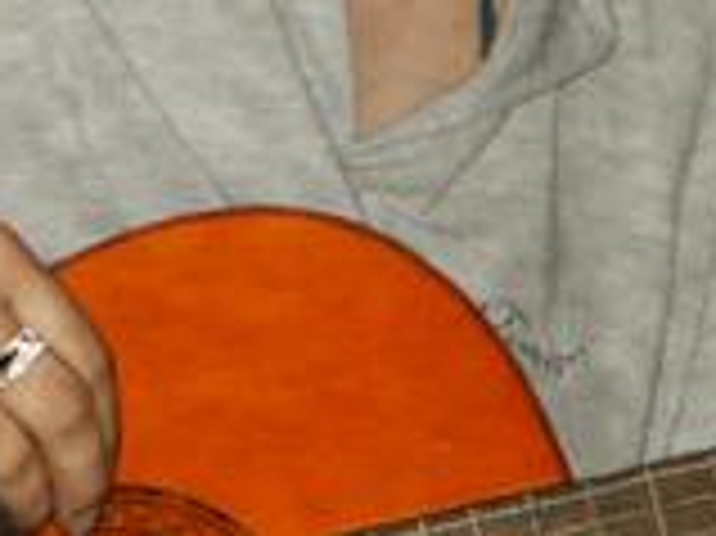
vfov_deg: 2.9
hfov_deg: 3.8
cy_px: -32
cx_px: 72
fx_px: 10665
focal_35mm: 516
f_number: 3.6
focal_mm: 27.87
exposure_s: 1/125
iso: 200
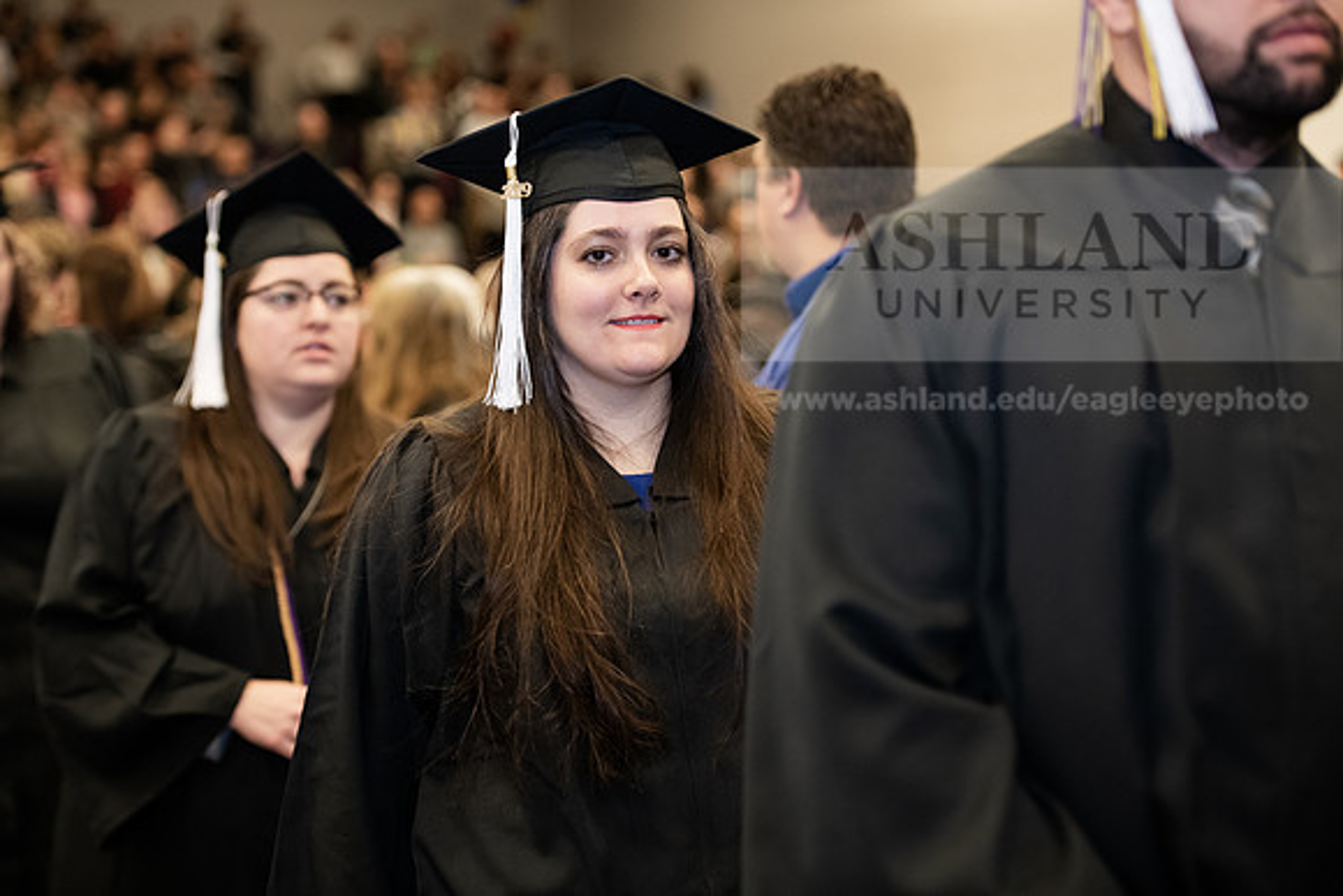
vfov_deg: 15.9
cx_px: 672
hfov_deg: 23.6
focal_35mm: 86
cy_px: 448
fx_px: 3209
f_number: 3.2
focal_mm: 86
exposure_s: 1/200
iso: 2000
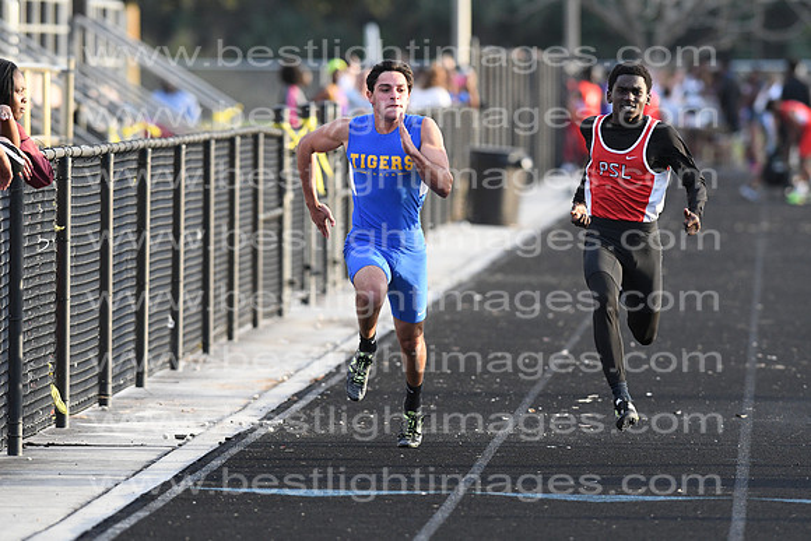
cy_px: 270
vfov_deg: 3.1
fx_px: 10139
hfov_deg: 4.6
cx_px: 406
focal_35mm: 450
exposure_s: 1/2000
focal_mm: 300
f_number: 4
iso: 2000
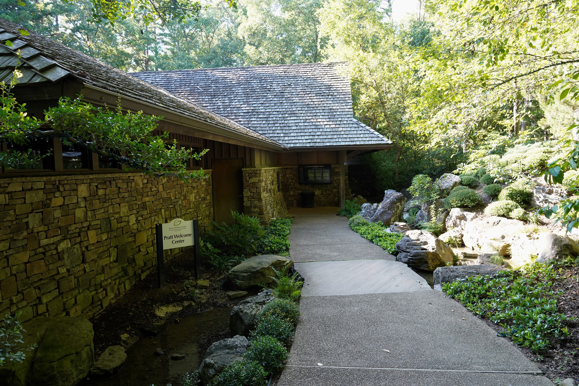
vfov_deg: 46.4
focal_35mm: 28
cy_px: 193
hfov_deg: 65.5
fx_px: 450
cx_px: 290
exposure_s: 1/100
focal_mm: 28
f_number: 8
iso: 1250
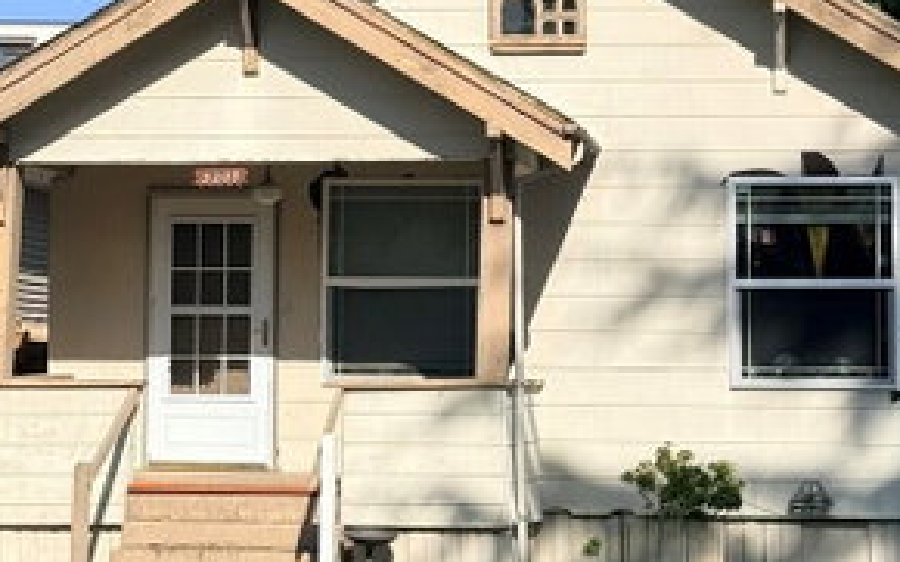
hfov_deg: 17.4
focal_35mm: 120
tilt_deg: +5.1
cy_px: 135
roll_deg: -1.4
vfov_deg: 10.9
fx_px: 2942
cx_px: 518
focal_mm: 6.76
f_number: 1.78
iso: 64
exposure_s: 1/6024
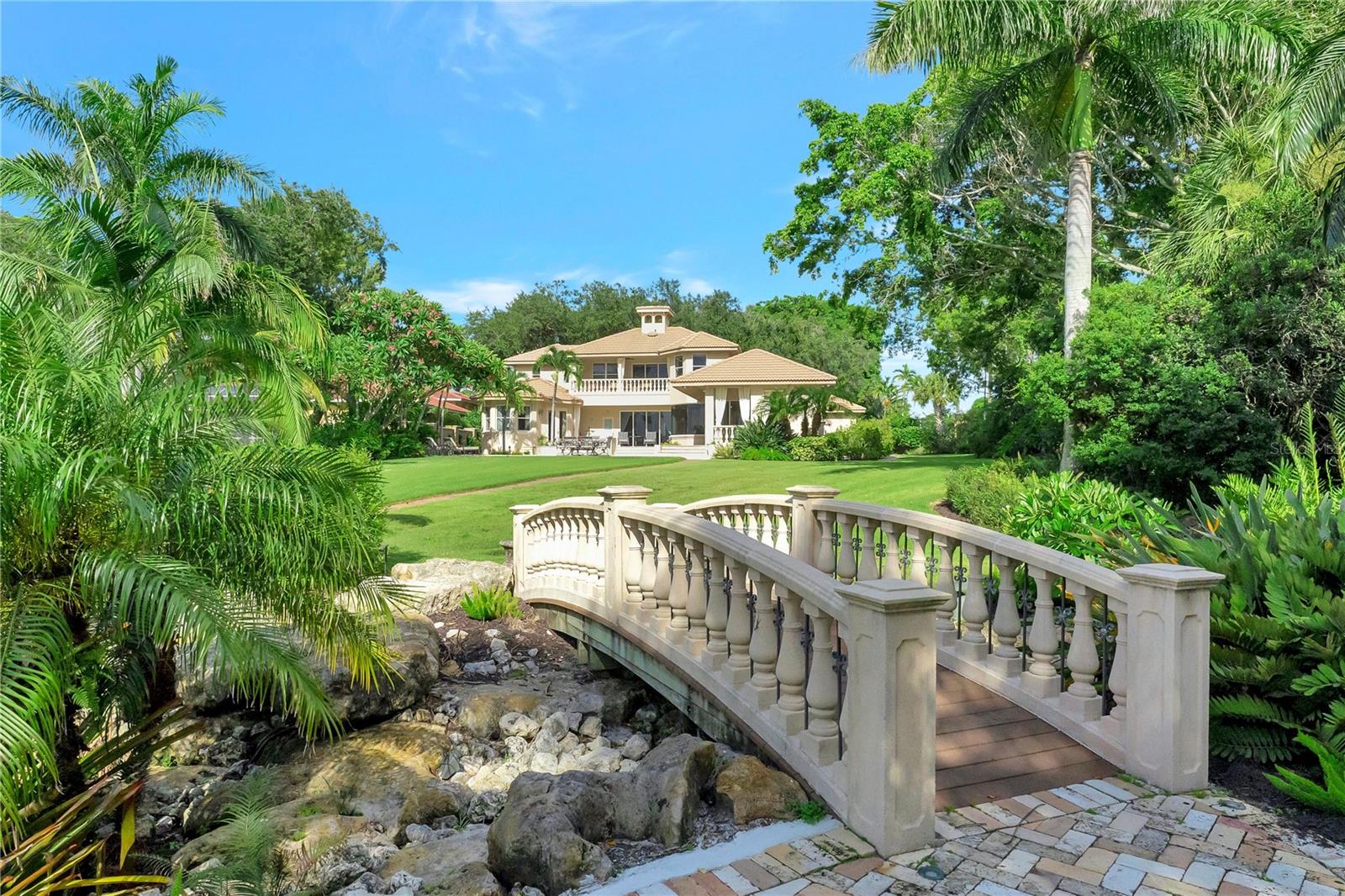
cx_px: 672
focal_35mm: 22
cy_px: 448
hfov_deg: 78.6
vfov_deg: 57.2
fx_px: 822
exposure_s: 1/8000
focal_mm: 14.9
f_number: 8
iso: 2500
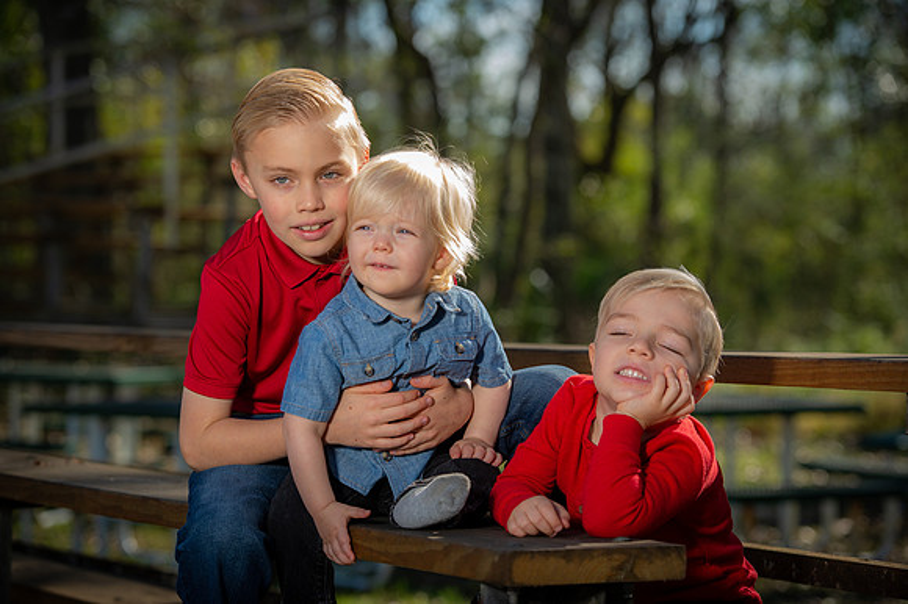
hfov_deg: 18.6
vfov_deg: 12.4
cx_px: 454
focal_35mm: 110
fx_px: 2773
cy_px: 302
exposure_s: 1/250
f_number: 4.5
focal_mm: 110
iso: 50
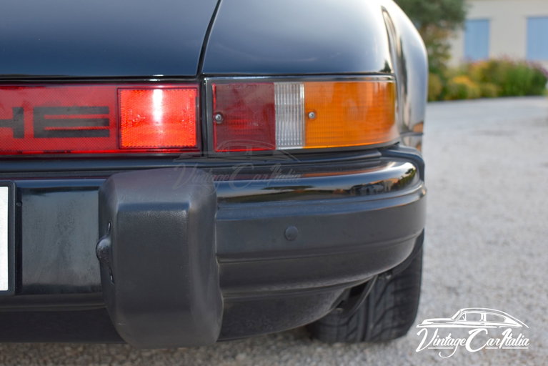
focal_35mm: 57
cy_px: 183
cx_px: 274
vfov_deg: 23.8
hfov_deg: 35.0
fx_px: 868
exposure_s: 1/200
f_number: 5
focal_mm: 38
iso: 280
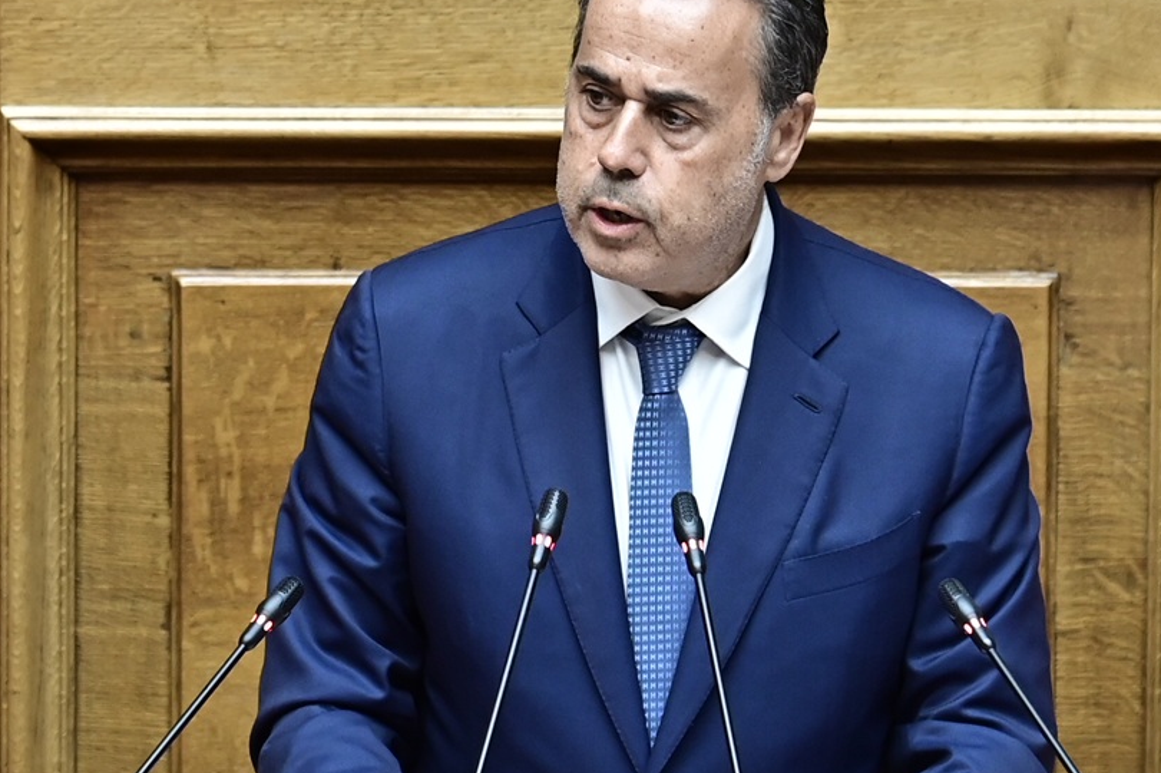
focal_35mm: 515
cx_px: 615
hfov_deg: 4.0
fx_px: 16598
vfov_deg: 2.7
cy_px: 506
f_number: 3.2
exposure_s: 1/250
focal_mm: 200
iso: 800
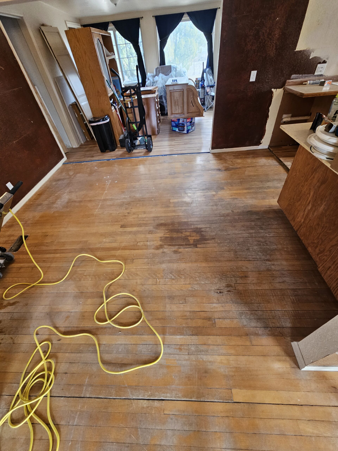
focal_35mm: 13
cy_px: 226
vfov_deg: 106.2
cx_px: 169
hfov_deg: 89.9
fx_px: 169
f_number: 2.2
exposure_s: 1/60
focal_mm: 2.2
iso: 125
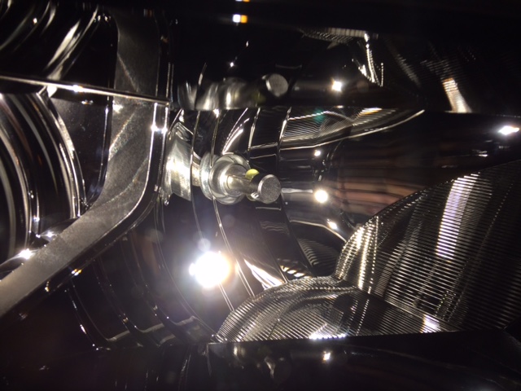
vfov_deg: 48.2
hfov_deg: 61.7
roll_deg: +2.5
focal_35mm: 29
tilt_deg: -12.5
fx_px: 436
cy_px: 196
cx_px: 260
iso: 32
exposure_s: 1/137
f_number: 2.2
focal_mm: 4.15
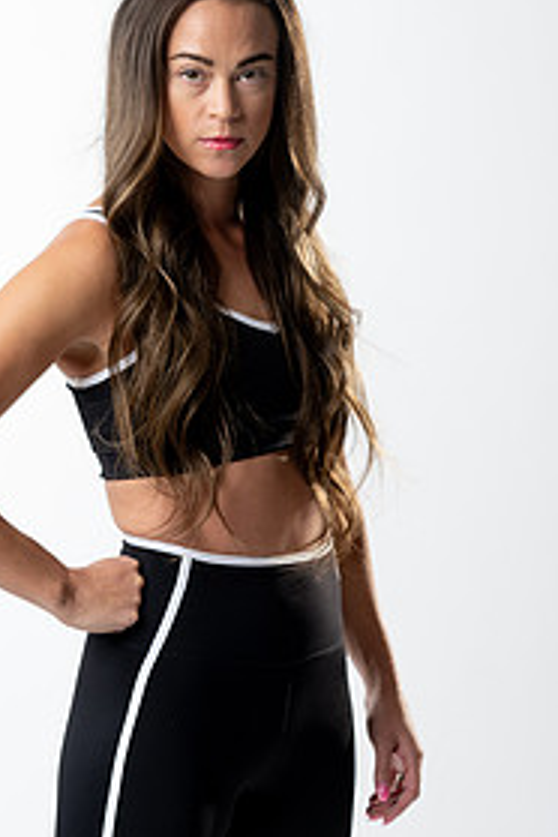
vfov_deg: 15.0
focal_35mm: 137
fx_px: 3185
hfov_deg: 10.0
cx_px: 156
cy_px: 327
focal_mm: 85
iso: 400
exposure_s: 1/125
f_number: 3.5
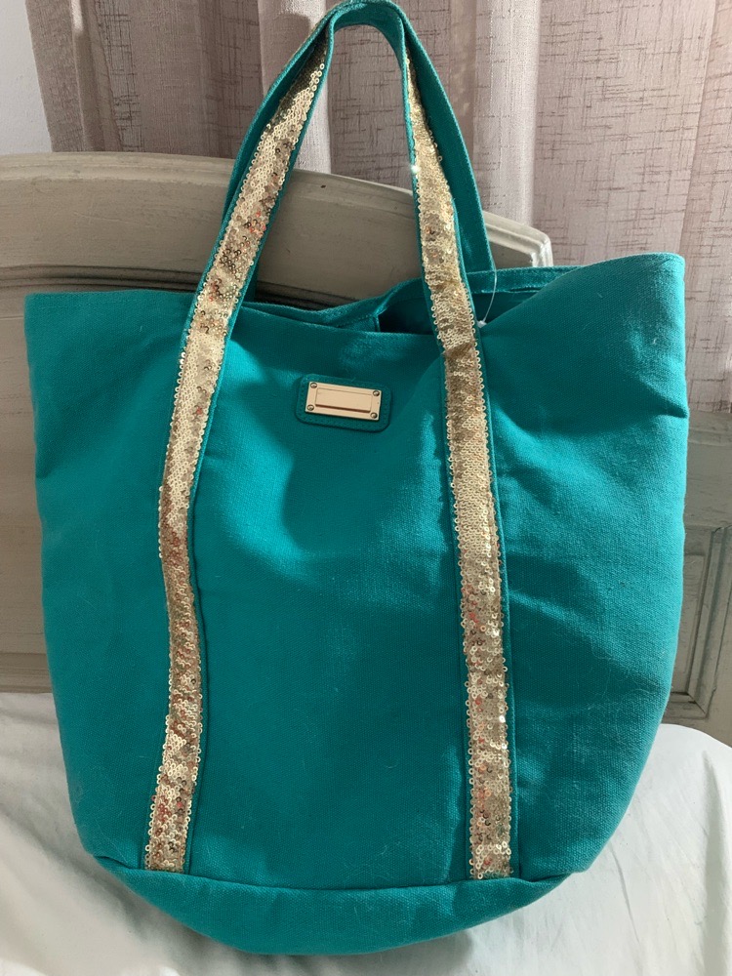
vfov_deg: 67.3
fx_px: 733
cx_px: 366
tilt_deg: -19.1
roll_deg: +0.4
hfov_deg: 53.1
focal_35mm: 26
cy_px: 488
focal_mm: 4.25
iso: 400
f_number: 1.8
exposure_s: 1/31
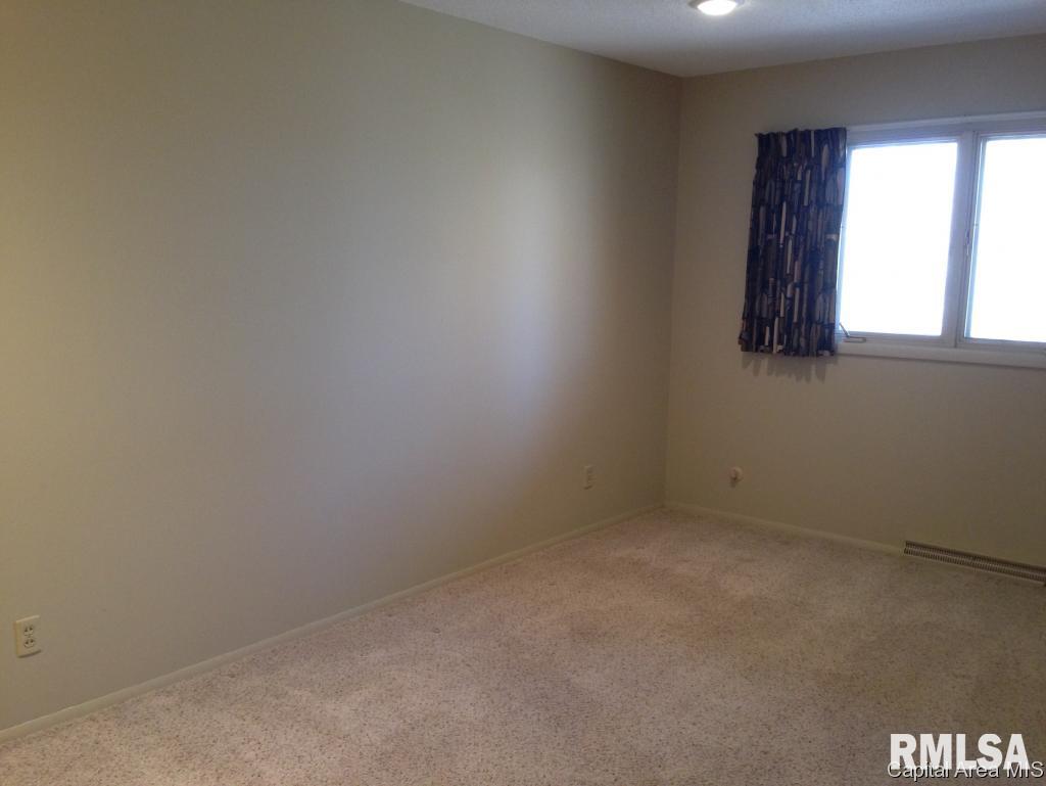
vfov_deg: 43.0
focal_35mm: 33
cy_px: 393
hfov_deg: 55.3
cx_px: 523
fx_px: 998
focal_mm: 4.12
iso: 160
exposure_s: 1/20
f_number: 2.4
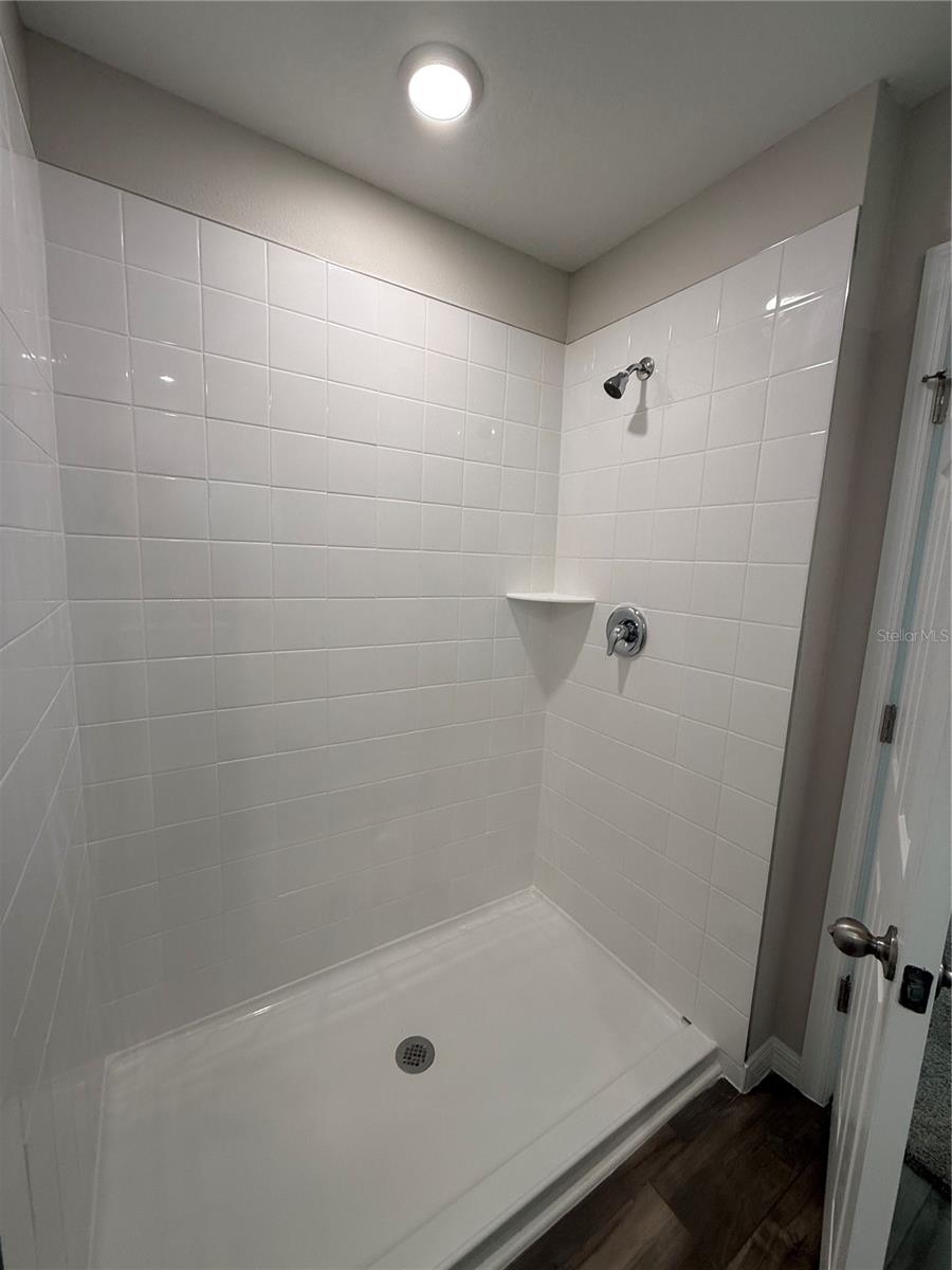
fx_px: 513
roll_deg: -2.7
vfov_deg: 102.1
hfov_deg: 85.7
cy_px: 635
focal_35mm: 14
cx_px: 476
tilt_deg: -7.3
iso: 100
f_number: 2.2
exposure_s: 1/120
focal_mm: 2.22
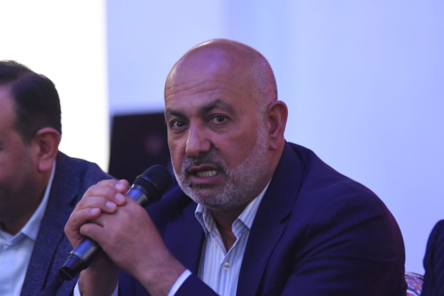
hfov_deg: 6.4
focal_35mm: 320
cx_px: 207
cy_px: 152
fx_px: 3946
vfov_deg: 4.3
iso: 2000
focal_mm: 180
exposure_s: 1/100
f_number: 2.8
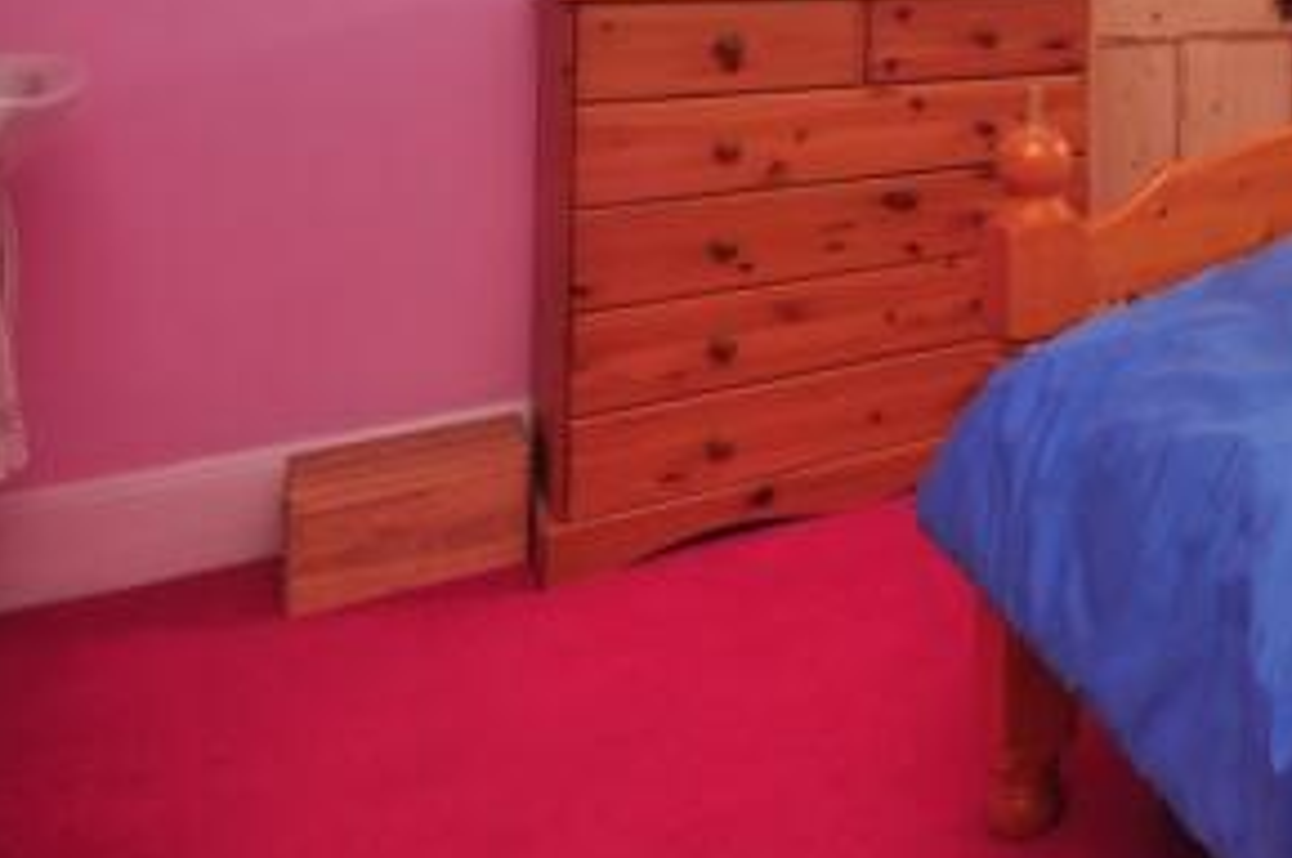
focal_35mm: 34
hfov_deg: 42.5
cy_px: -85
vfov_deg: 33.8
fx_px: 1219
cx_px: 1453
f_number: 11
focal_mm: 10
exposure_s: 1.3
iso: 200
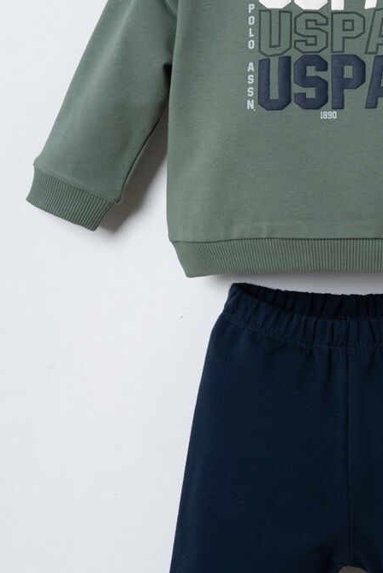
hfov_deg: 10.2
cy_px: 228
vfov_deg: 15.3
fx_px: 2136
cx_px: 354
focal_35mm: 134
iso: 400
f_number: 9
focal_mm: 50
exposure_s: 1/125
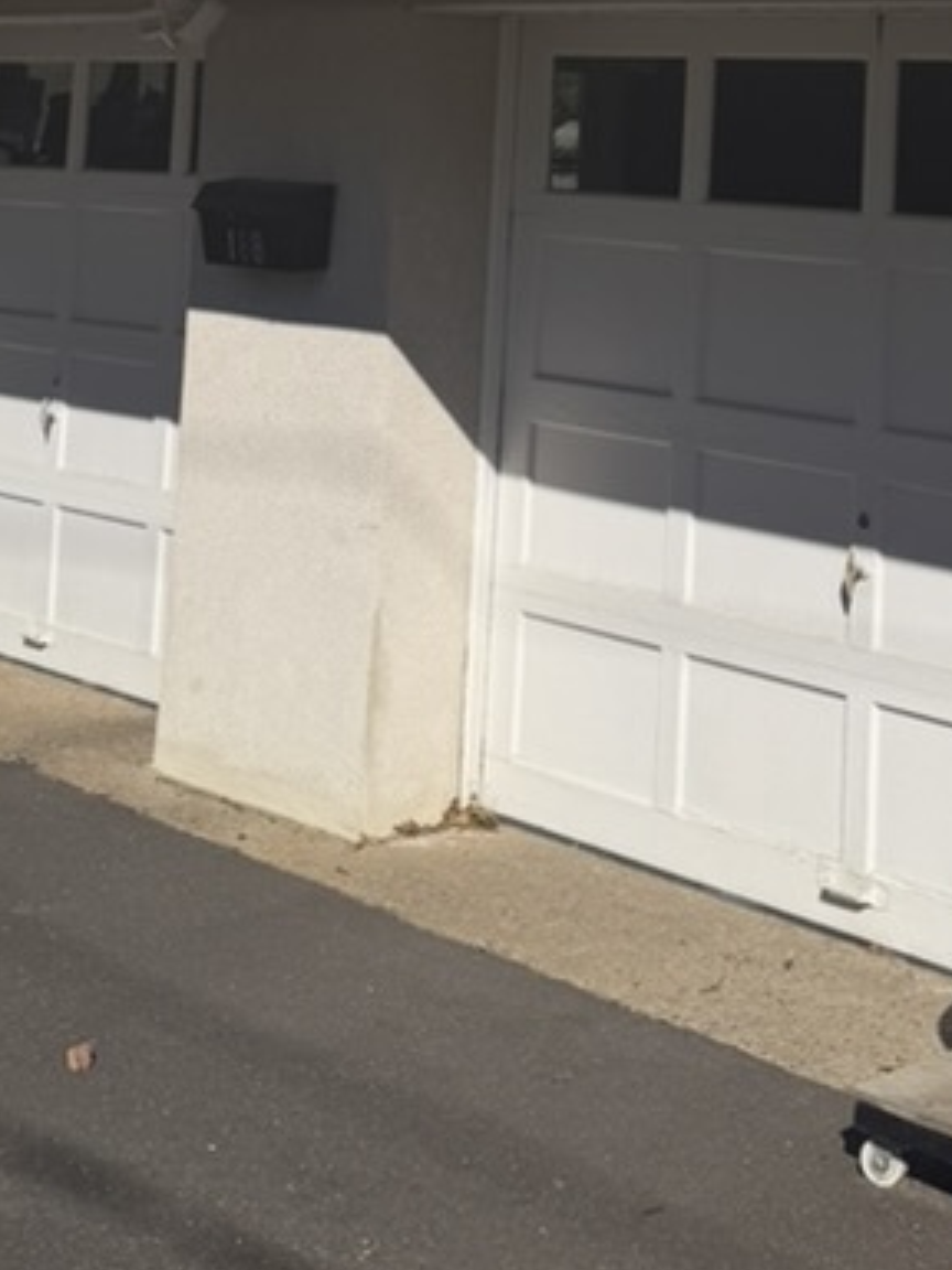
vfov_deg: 27.9
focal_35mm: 64
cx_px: 684
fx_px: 2347
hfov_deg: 22.8
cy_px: -79
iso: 80
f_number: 1.78
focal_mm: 6.76
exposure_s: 1/14286
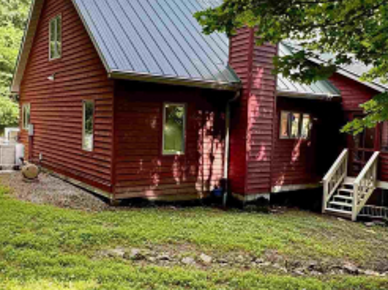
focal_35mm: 38
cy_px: 151
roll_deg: -2.3
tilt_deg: -4.2
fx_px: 426
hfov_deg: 49.0
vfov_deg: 37.7
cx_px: 201
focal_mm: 2.22
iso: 40
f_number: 2.2
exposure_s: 1/99
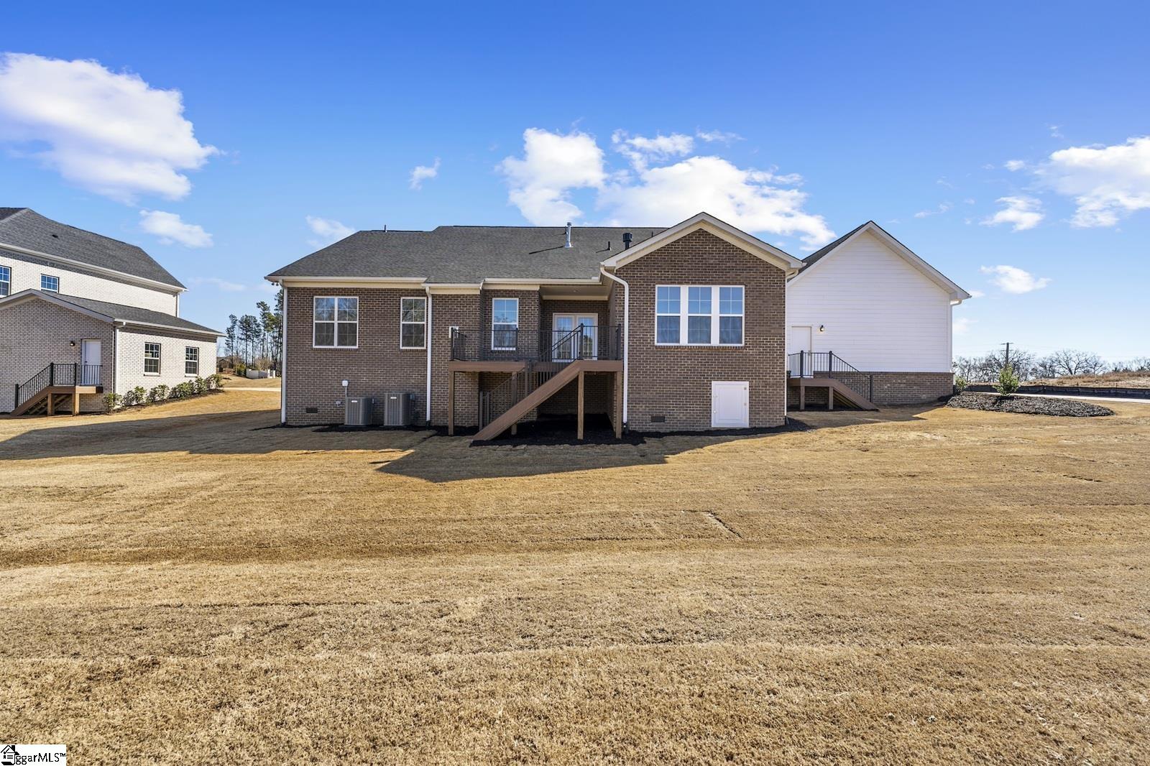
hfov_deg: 100.0
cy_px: 383
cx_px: 575
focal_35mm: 15
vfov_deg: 76.9
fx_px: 482
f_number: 6.3
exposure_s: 1/250
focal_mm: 15.1
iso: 100
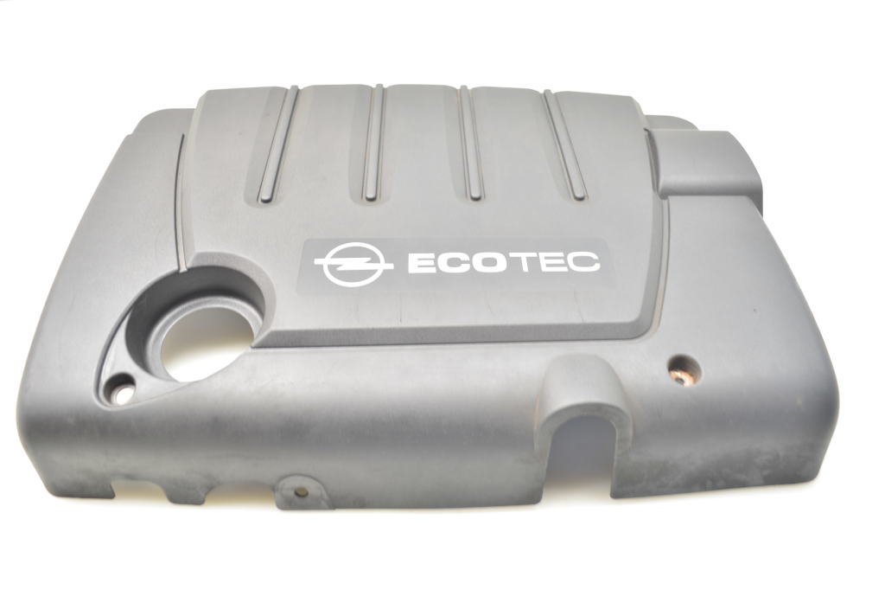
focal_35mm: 27
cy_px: 295
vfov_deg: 47.9
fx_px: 663
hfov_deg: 67.4
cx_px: 442
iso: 100
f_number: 3.5
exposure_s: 1/13
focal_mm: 18
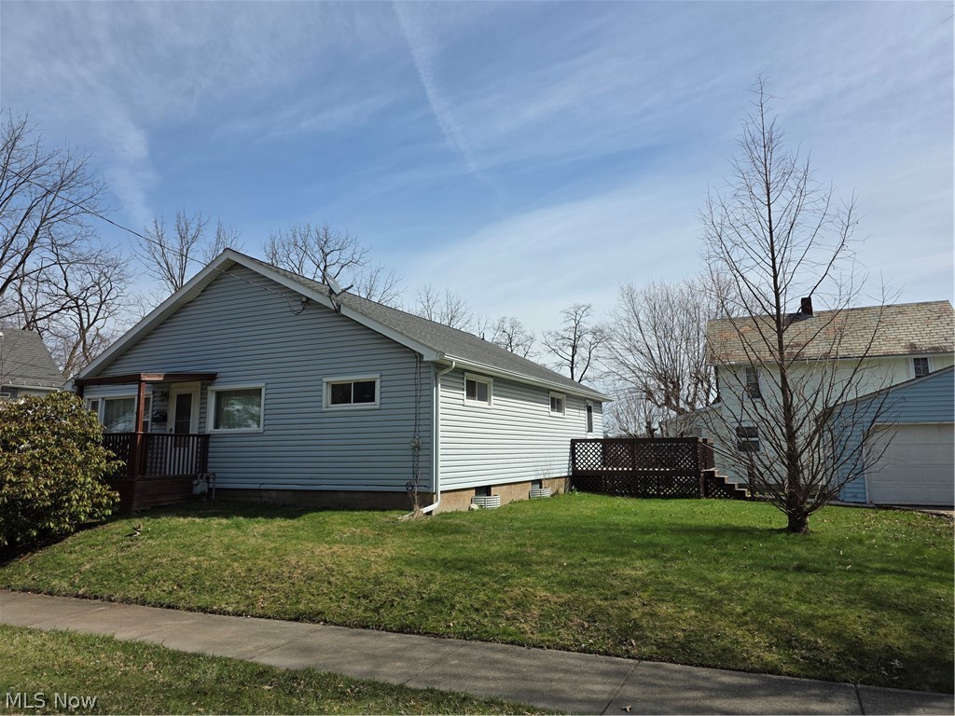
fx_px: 635
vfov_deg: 58.9
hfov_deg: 73.9
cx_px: 478
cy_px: 358
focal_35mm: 23
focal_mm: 6.3
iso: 80
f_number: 1.7
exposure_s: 1/7333
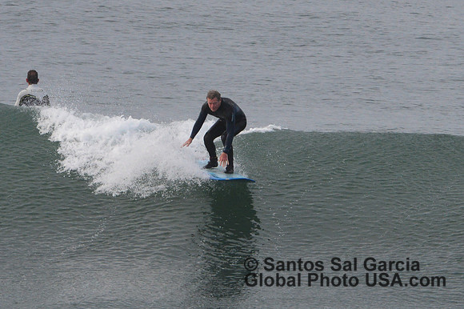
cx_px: 232
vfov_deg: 2.5
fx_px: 7085
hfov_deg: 3.8
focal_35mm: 550
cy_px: 154
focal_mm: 550
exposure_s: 1/800
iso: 1250
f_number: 11
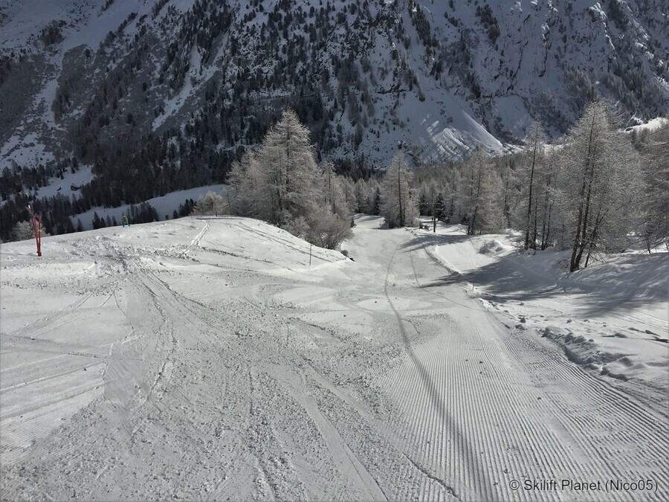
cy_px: 251
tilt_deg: -21.3
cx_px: 334
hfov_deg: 61.7
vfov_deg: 48.2
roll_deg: +0.5
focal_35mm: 29
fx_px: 560
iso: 25
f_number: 2.2
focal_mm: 4.15
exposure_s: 1/5495
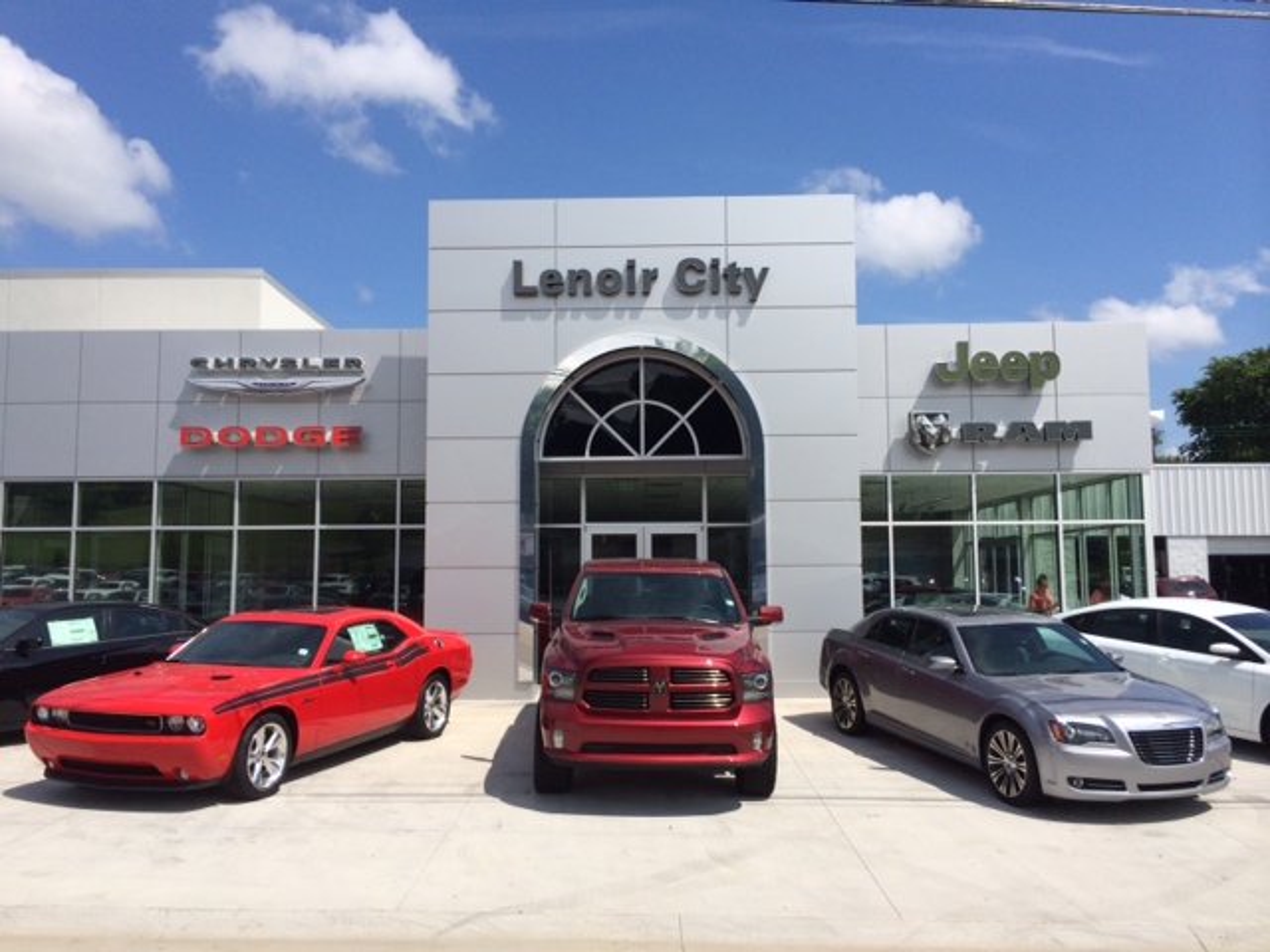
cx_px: 635
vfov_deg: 46.8
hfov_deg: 60.0
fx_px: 1101
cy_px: 476
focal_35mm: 30
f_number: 2.2
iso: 40
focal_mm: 4.12
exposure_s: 1/3425
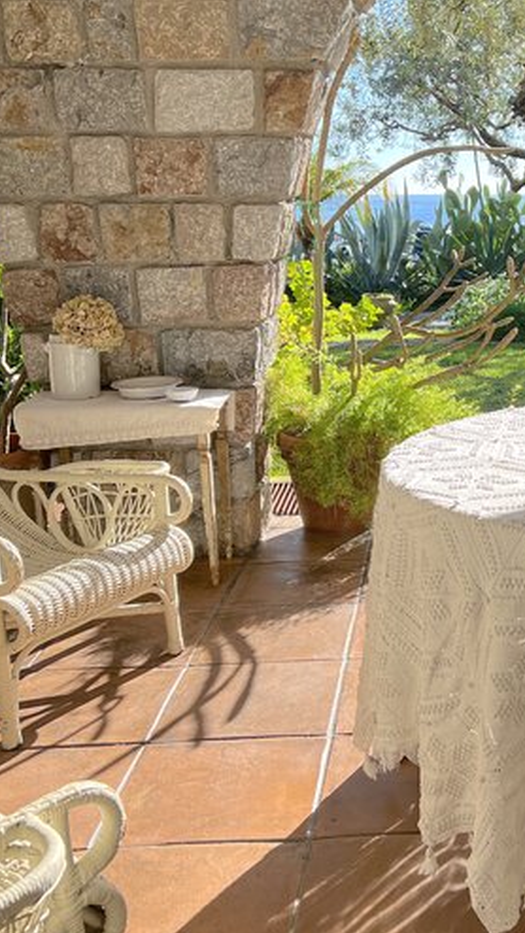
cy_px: 421
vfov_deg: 46.3
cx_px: 523
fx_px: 1089
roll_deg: +0.7
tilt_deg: -12.1
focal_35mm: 44
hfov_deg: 25.8
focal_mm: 5.7
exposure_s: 1/1344
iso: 50
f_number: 1.5
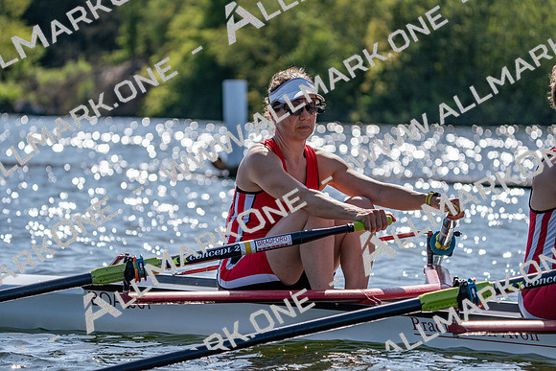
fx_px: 3089
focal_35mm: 200
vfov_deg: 6.9
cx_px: 278
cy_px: 186
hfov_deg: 10.3
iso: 200
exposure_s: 1/2000
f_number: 5.6
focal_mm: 200
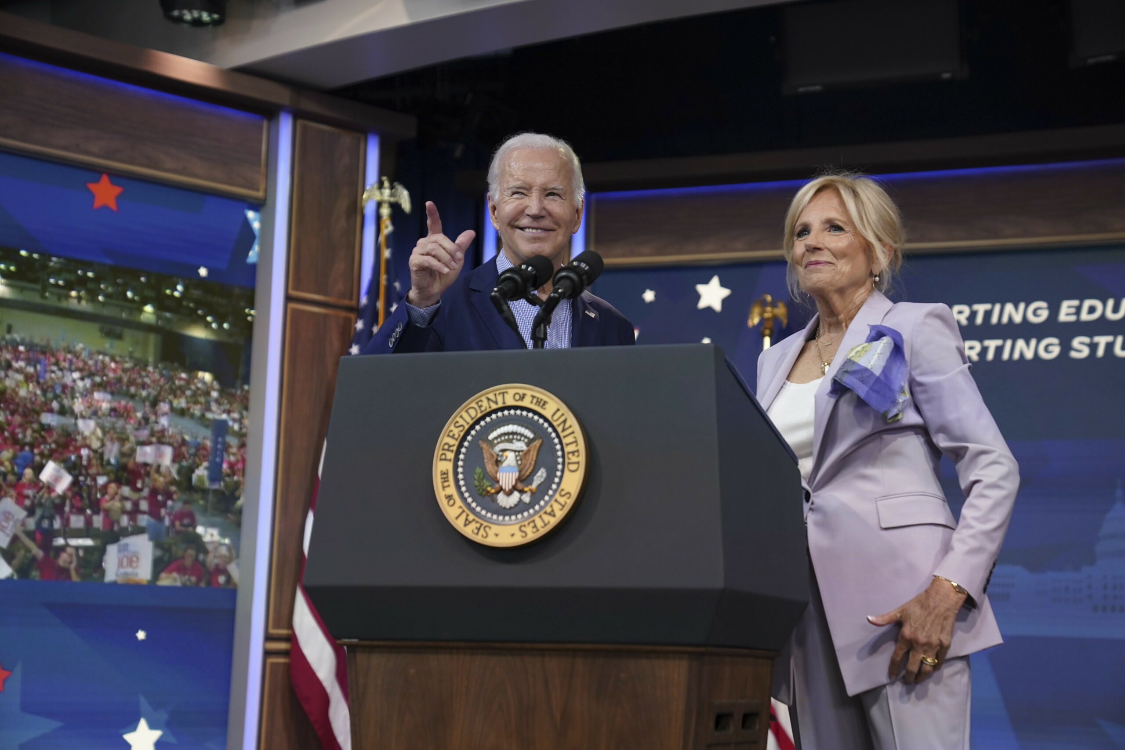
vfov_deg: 19.5
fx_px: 2187
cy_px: 375
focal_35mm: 70
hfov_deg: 28.8
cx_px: 562
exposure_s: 1/250
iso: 1600
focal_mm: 70
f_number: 3.5
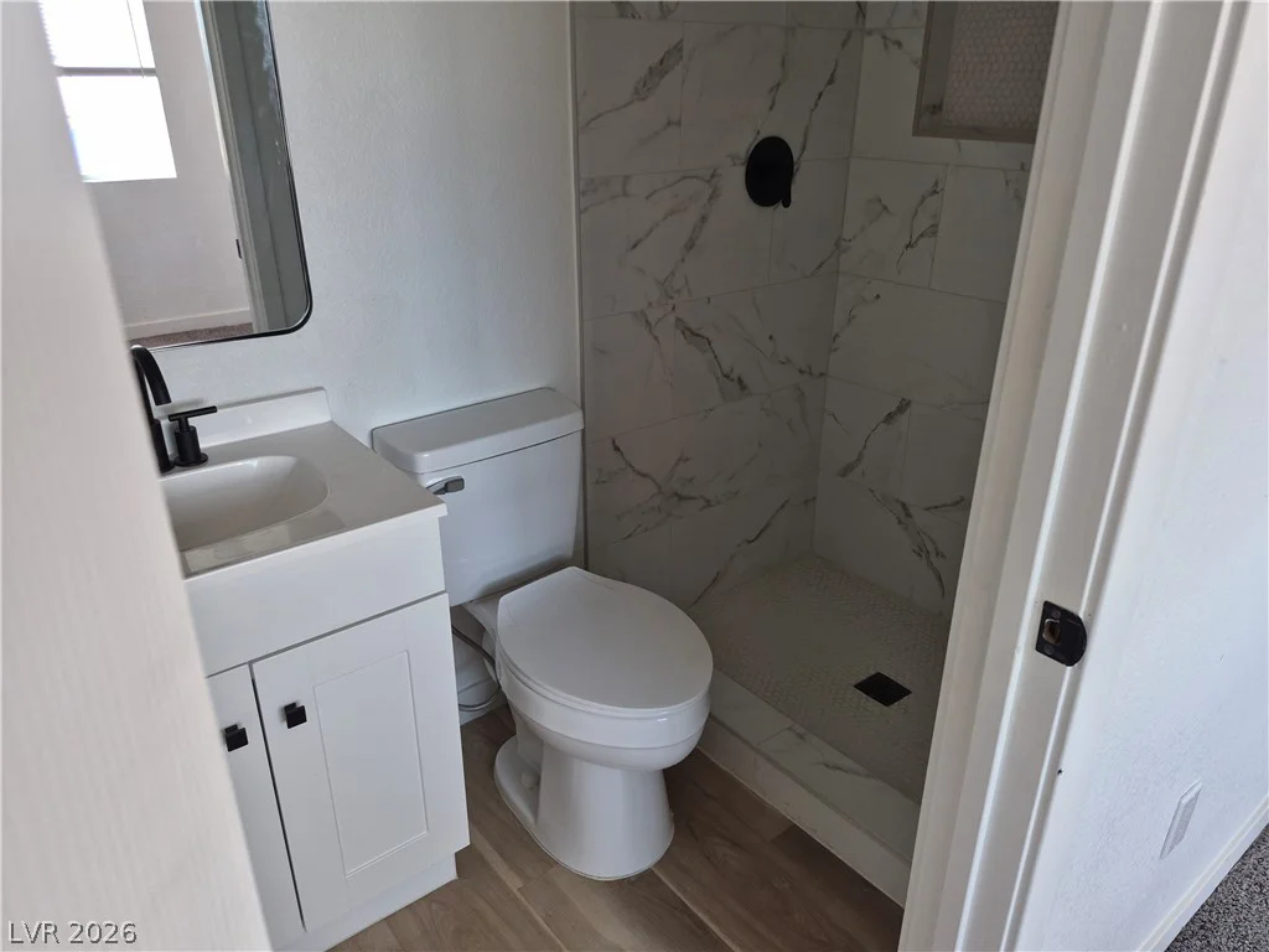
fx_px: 843
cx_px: 634
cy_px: 476
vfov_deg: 58.9
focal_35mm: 23
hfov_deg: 73.9
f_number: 1.8
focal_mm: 5.4
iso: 200
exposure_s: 1/180
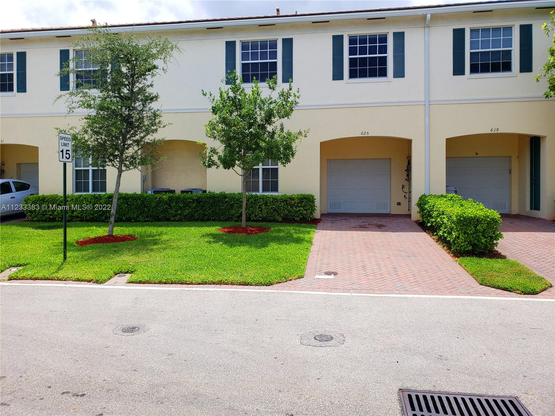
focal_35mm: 26
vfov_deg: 53.1
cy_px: 208
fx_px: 417
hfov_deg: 67.3
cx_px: 278
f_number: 2.4
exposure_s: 1/1079
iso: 50
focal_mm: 4.3
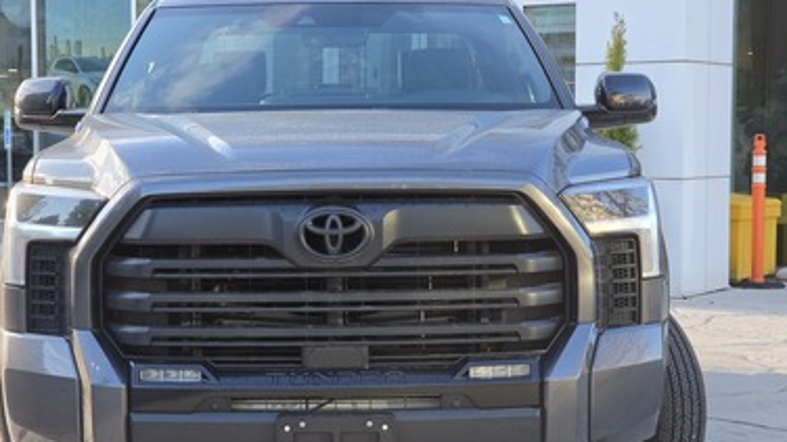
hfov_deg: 25.3
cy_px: 273
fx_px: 1752
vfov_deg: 14.4
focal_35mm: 84
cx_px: 350
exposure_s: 1/120
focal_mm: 7
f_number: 2.4
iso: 40
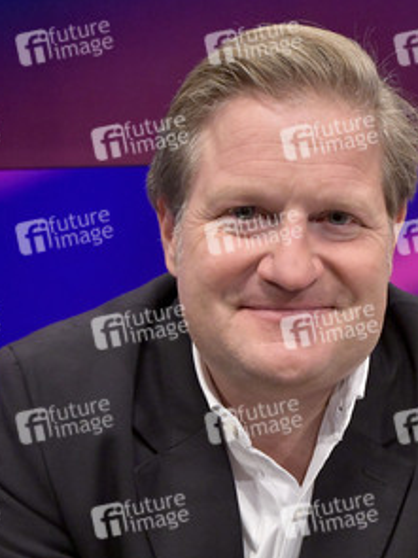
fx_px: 757
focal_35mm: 47
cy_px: 280
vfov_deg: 40.4
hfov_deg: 30.6
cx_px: 279
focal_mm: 32
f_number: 6.3
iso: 2500
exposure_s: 1/200
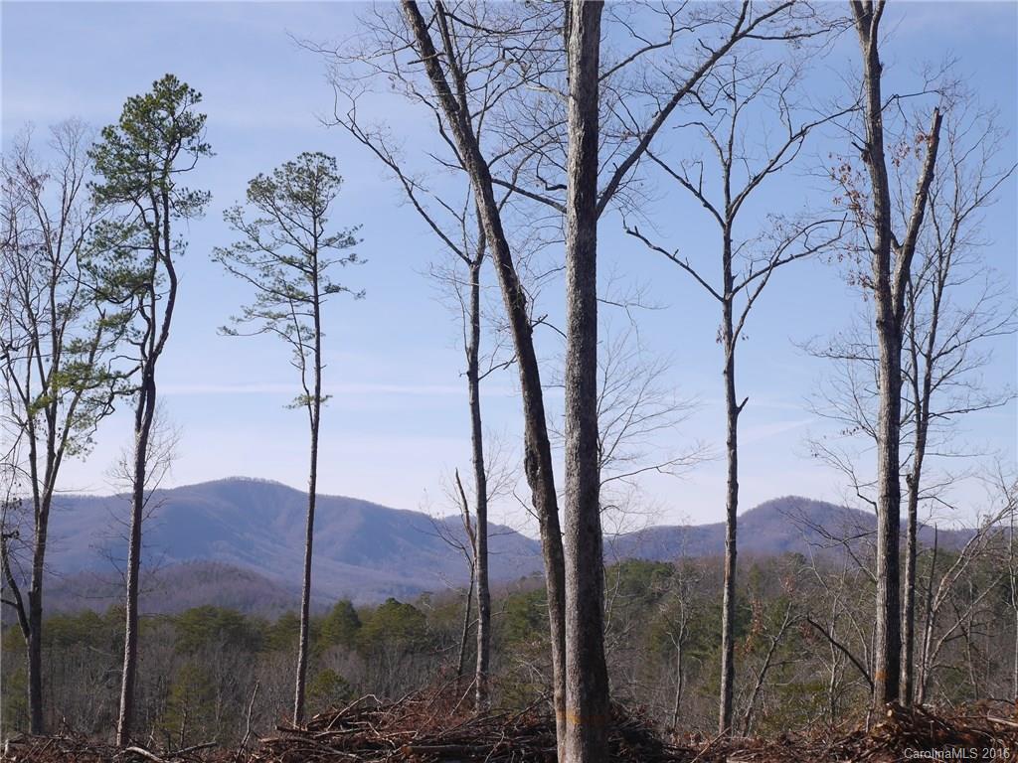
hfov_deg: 25.7
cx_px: 509
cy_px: 382
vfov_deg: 19.4
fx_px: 2235
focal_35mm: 76
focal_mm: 38
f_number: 8
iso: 160
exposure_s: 1/320
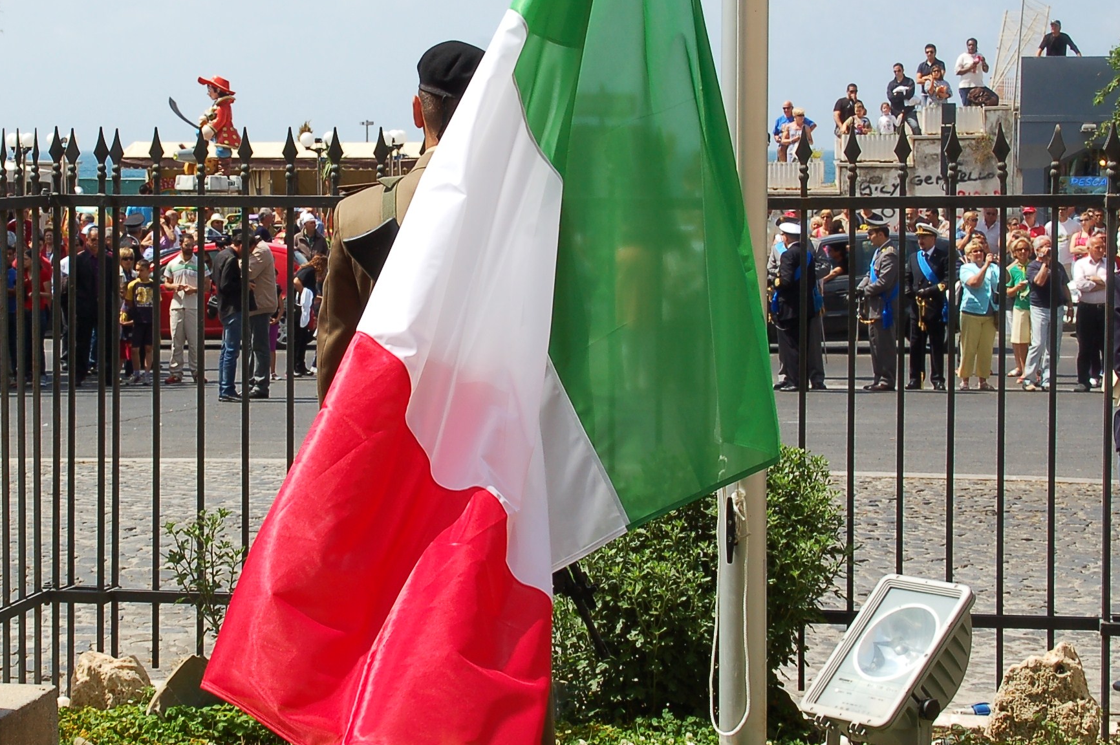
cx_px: 376
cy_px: 322
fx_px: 3078
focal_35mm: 99
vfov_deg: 13.8
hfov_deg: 20.6
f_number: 14
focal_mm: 38
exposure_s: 1/160
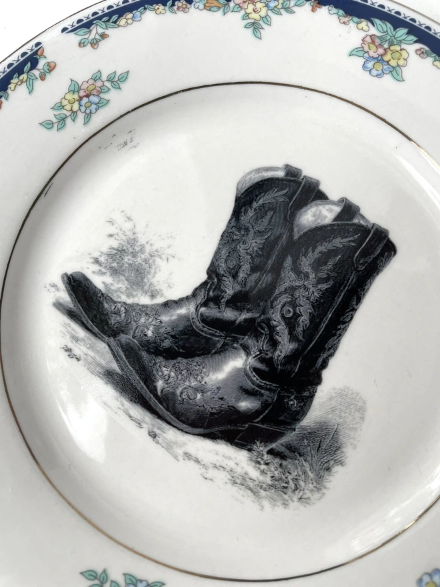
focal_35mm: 26
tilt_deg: -79.1
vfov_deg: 67.3
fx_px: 441
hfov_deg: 53.1
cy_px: 294
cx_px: 220
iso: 32
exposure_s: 1/138
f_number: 1.6
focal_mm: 4.2
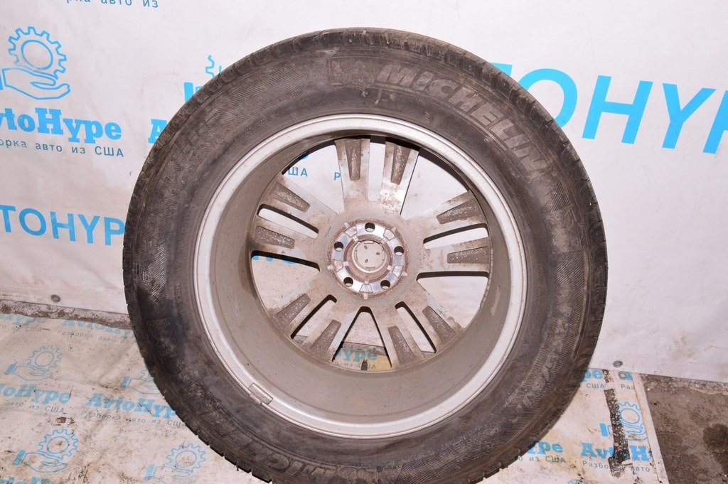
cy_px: 242
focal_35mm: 38
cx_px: 364
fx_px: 758
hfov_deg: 51.3
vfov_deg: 35.4
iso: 1600
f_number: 8
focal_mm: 25
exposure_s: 1/200
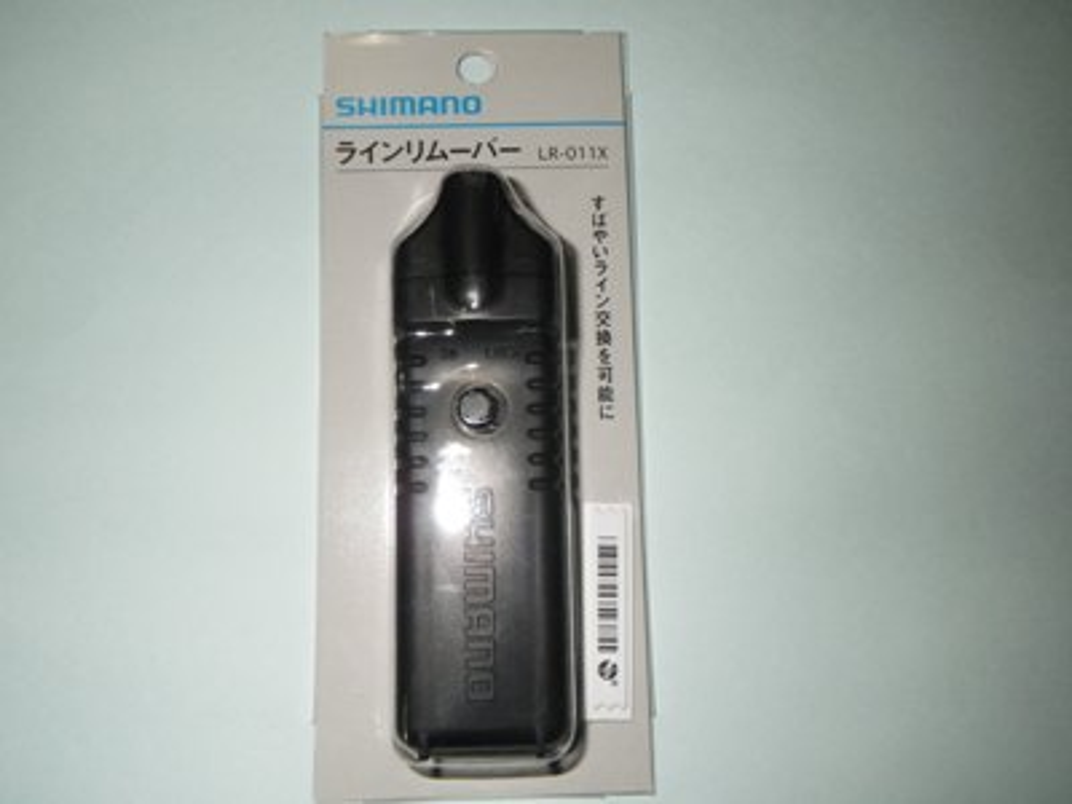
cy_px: 402
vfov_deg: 49.7
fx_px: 867
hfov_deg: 63.4
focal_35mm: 28
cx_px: 536
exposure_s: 1/50
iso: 250
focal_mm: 5
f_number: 4.2
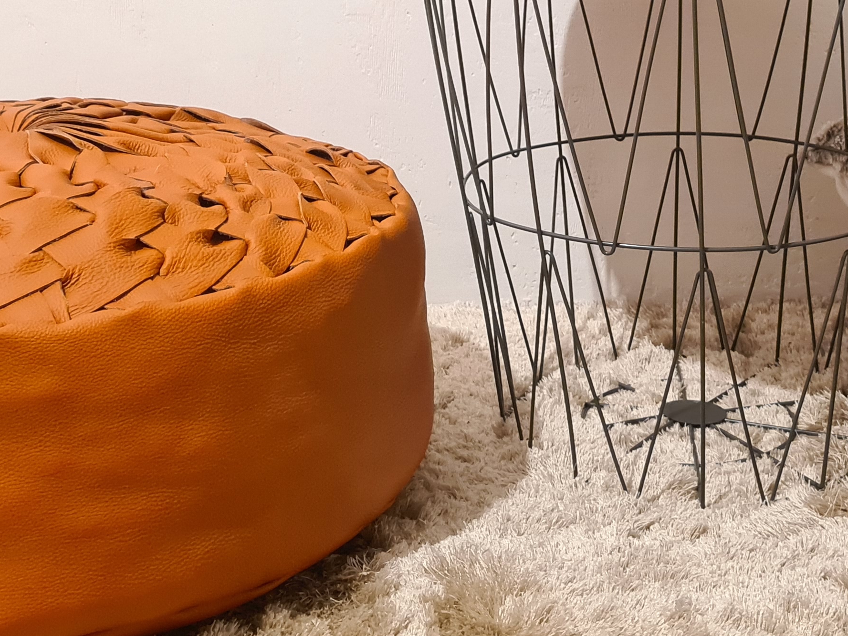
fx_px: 1445
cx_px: 586
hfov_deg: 32.3
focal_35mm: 59
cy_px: 141
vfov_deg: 24.5
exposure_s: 1/25
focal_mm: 5.4
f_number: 1.8
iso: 1000
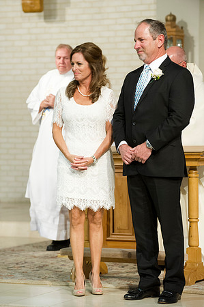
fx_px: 1193
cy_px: 154
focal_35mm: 140
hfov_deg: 9.8
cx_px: 102
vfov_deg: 14.7
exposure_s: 1/160
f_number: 3.5
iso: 5000
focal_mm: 140
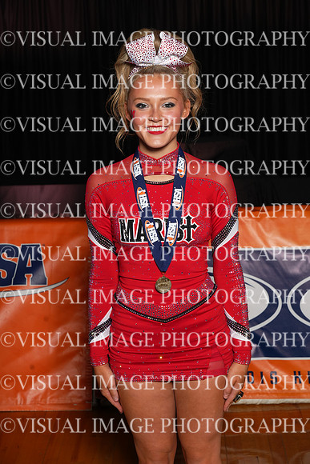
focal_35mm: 75
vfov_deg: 27.0
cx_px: 155
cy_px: 232
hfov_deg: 18.2
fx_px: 968
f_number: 8
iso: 640
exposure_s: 1/160
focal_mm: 75
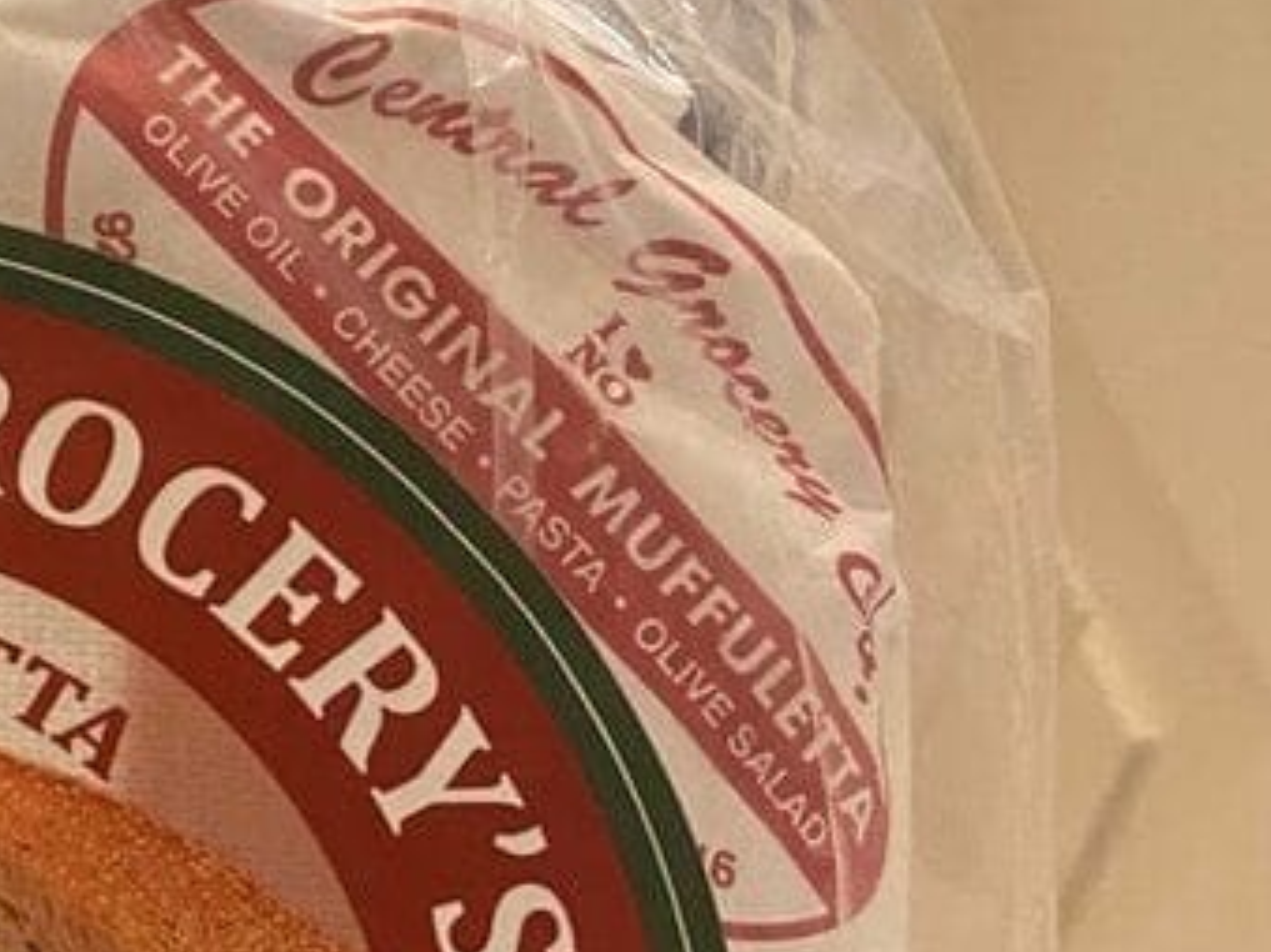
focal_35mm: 69
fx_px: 2533
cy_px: 1175
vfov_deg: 19.9
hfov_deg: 25.3
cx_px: -251
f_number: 1.8
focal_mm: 4.25
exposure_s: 1/40
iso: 400
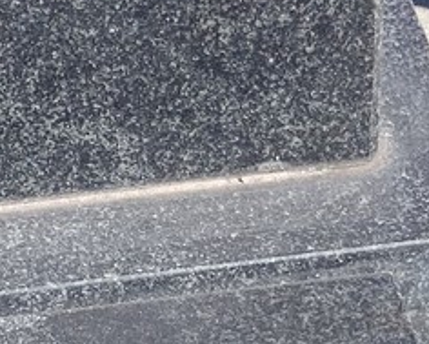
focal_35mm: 96
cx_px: 84
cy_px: -35
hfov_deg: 19.7
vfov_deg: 15.6
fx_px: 1219
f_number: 1.7
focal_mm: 5.31
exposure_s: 1/337
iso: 50
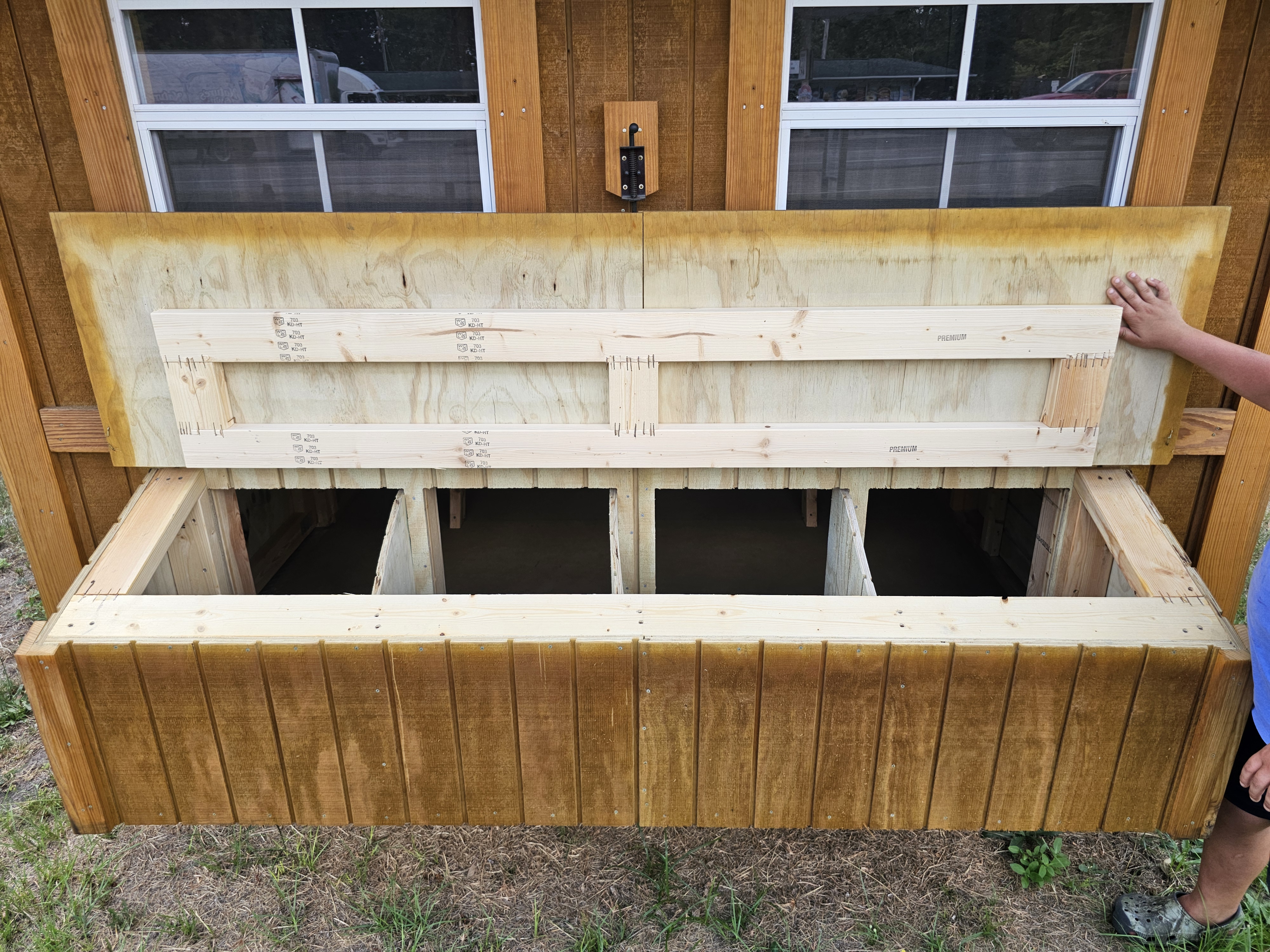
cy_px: 476
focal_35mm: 23
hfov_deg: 73.9
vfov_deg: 58.9
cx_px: 635
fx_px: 844
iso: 40
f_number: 1.7
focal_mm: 6.3
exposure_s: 1/359
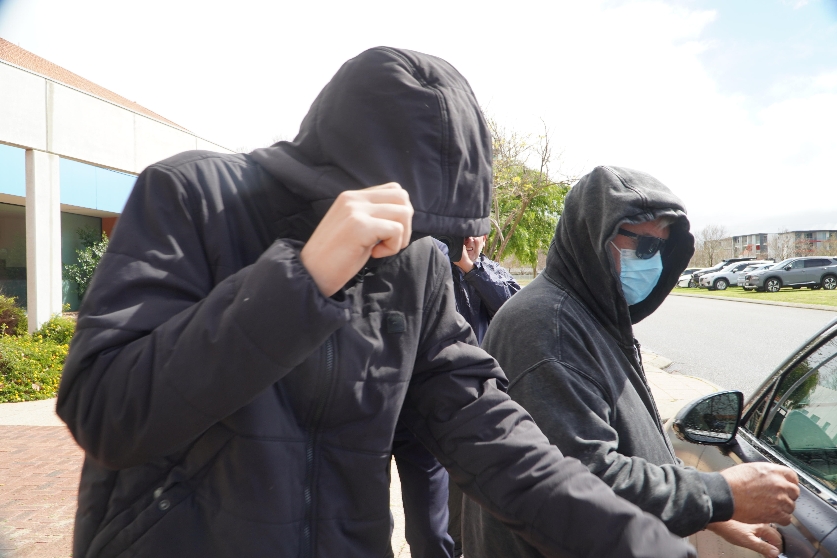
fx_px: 697
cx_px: 418
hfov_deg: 61.9
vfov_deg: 43.6
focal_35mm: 30
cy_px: 279
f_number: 7.1
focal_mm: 20
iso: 100
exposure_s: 1/160
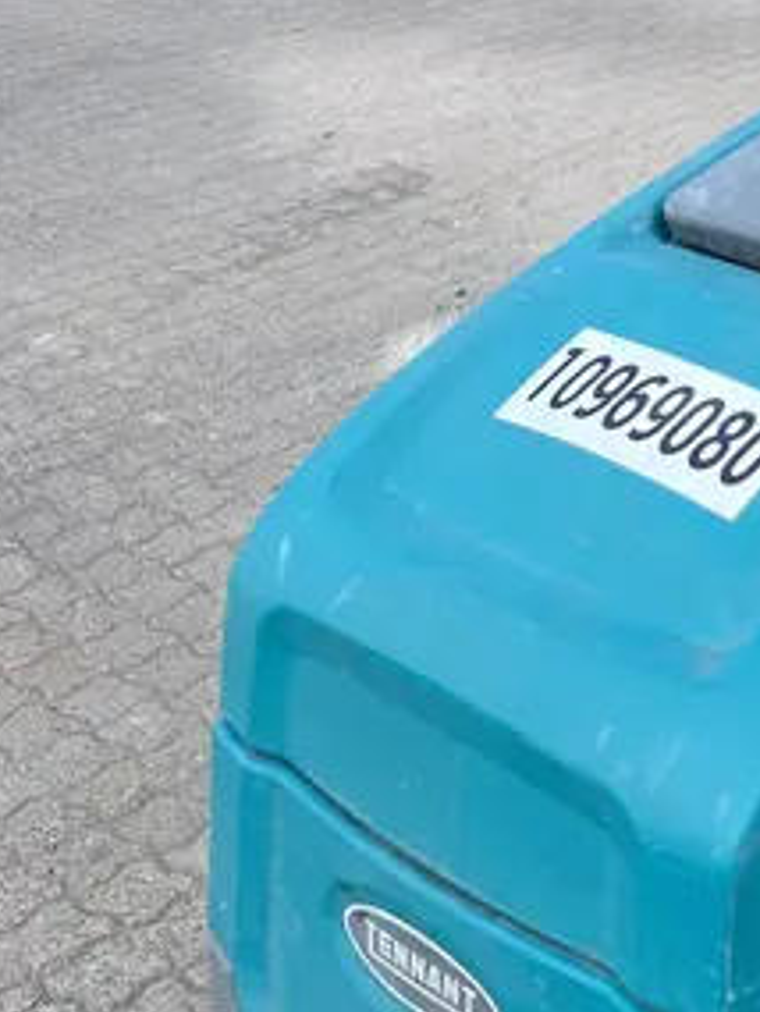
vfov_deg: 27.0
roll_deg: -1.2
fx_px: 2106
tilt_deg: -22.9
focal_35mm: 72
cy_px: 499
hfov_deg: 19.3
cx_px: 920
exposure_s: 1/684
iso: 32
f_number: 1.8
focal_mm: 3.99
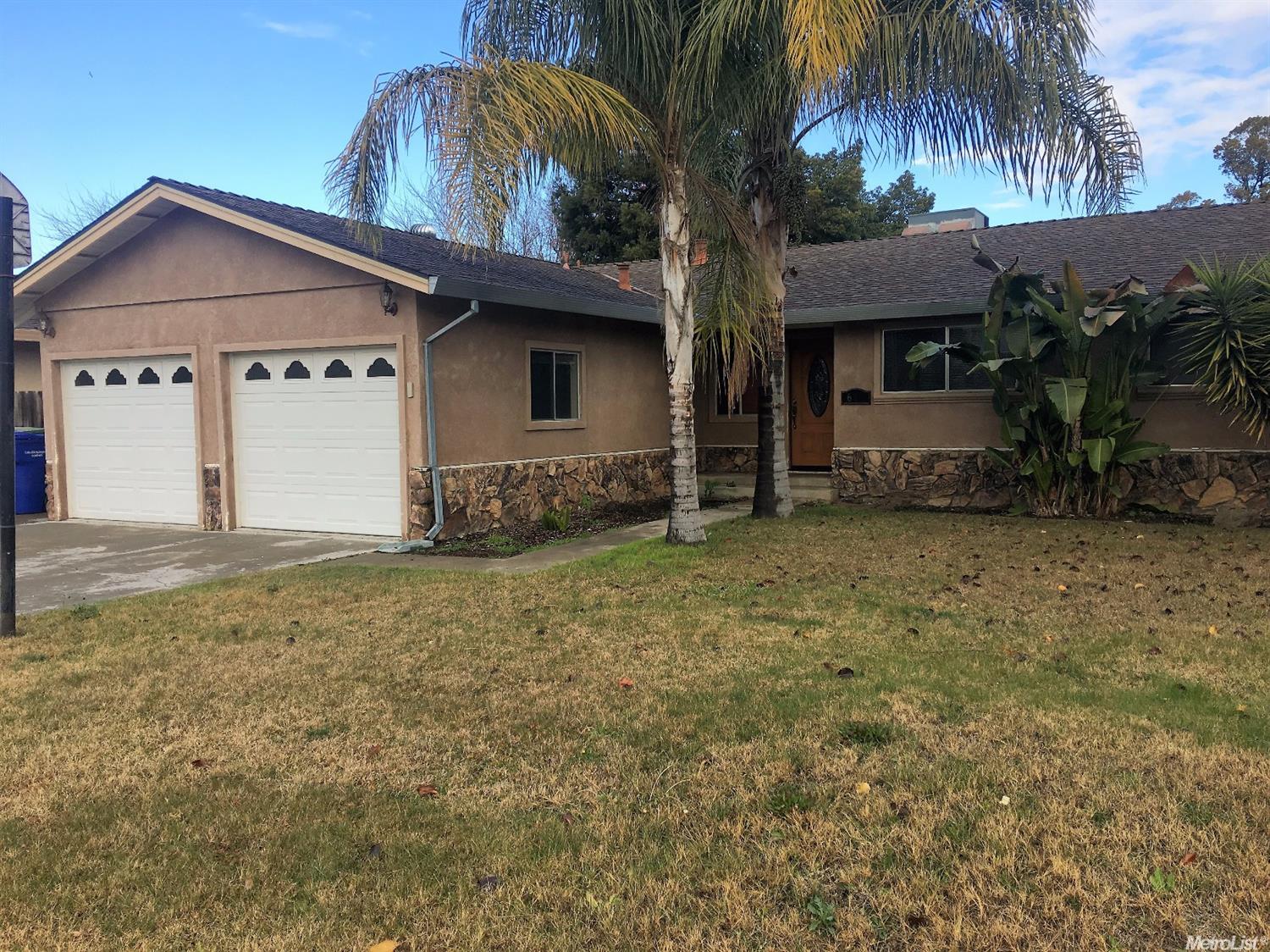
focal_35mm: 29
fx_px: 1064
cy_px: 476
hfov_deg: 61.7
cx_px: 635
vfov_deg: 48.2
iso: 25
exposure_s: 1/499
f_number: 2.2
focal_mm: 4.15
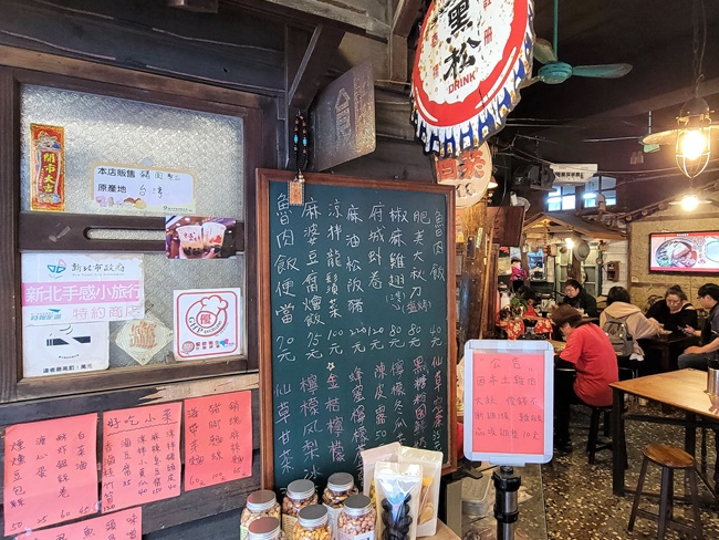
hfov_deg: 81.2
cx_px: 414
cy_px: 261
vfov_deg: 66.0
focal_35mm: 20
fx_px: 416
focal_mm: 2.2
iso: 640
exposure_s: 1/30
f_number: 2.2
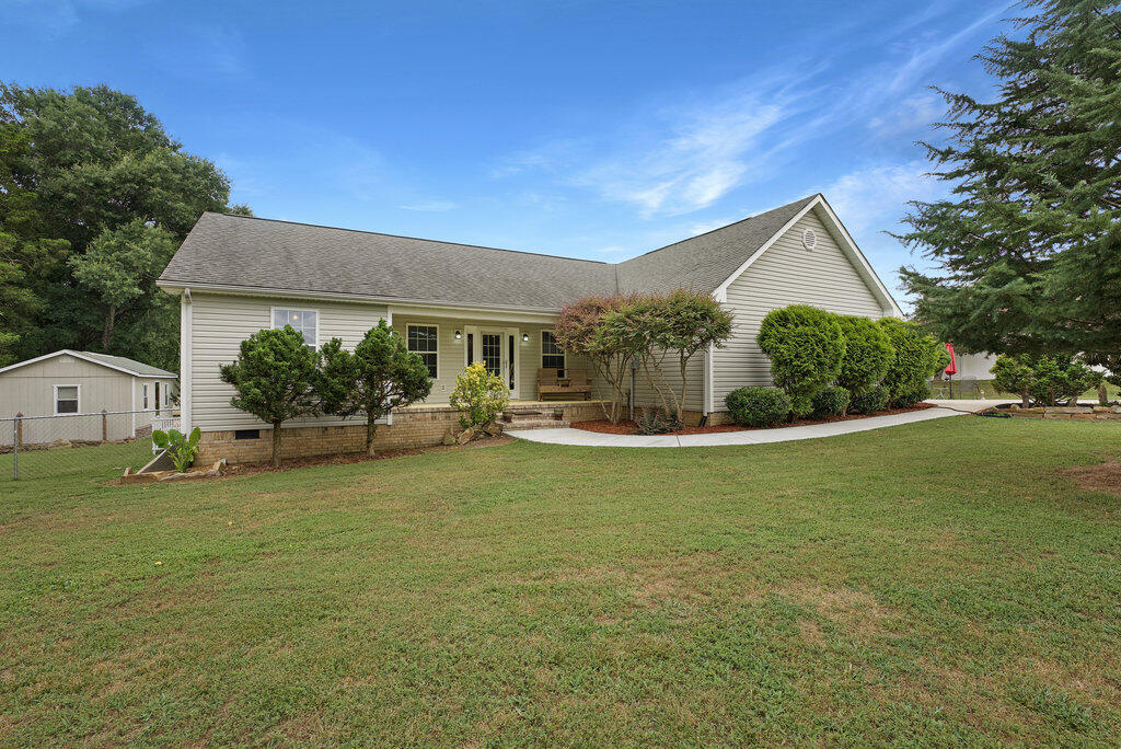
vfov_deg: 75.9
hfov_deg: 98.9
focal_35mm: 15
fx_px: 480
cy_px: 374
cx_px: 560
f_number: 8
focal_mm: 15.4
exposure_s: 1/800
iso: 640
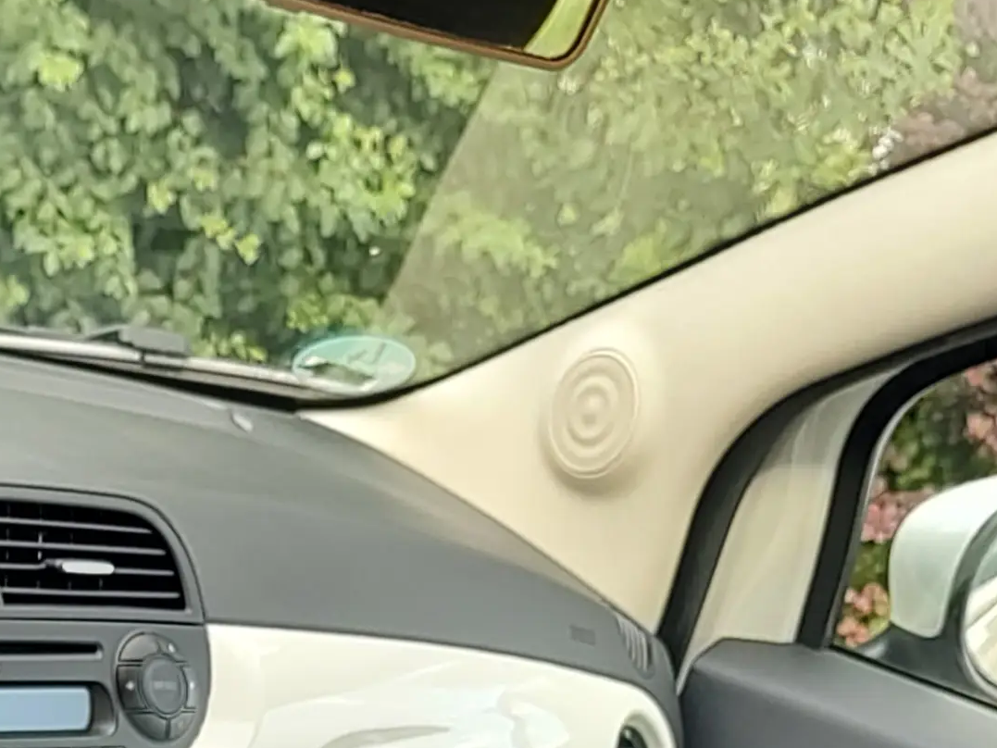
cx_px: -20
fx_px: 2362
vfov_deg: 15.7
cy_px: 1293
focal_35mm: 82
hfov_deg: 22.8
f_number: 1.8
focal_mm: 5.56
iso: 100
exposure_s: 1/140
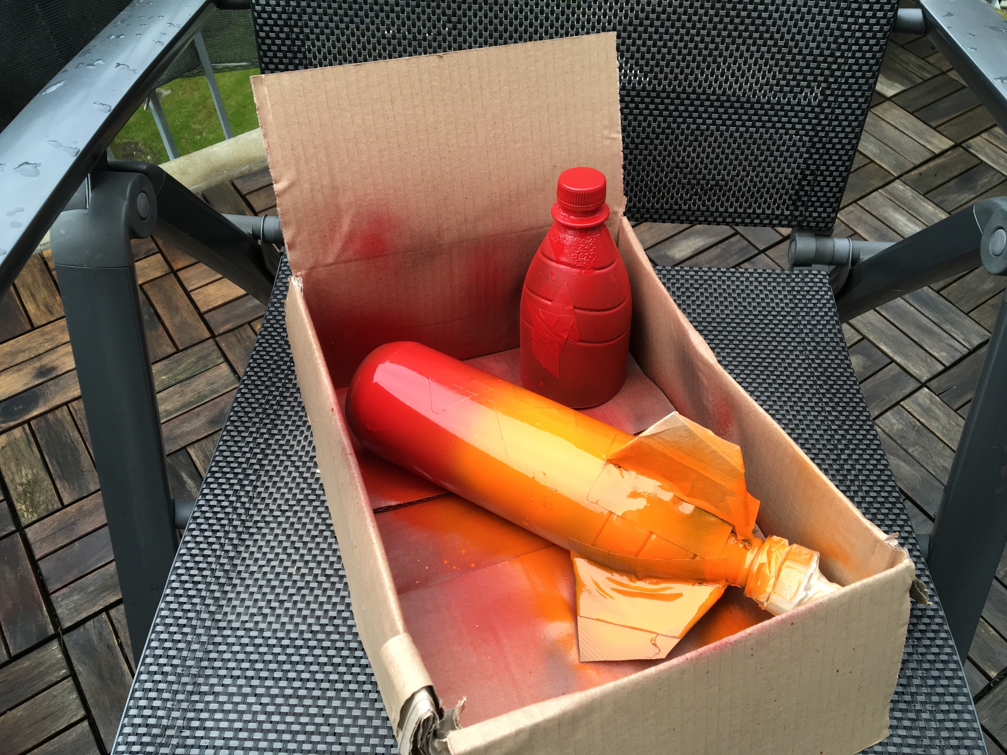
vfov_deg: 48.2
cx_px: 504
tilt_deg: -52.8
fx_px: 844
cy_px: 378
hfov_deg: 61.7
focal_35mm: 29
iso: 32
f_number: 2.2
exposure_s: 1/100
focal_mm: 4.15
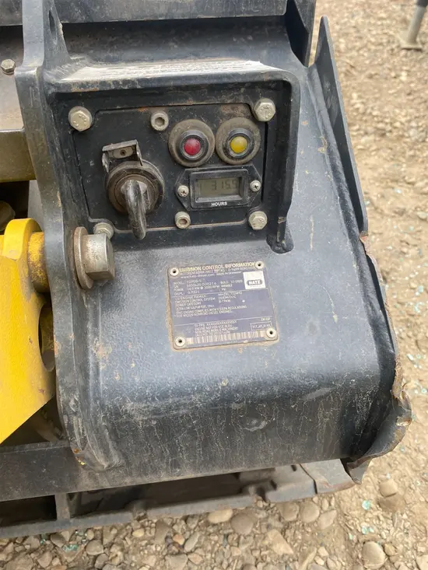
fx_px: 429
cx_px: 214
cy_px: 285
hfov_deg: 53.1
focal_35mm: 26
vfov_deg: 67.3
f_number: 1.8
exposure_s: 1/122
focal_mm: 4.25
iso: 40
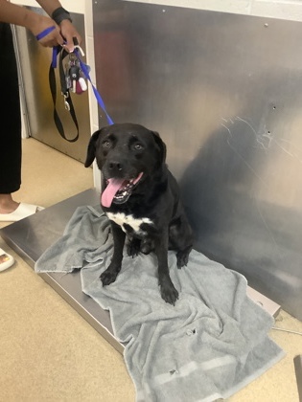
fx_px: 361
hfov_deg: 45.4
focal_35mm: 31
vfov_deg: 58.4
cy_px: 201
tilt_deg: -29.4
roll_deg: -1.8
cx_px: 151
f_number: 2.4
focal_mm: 3.3
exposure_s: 1/50
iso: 400
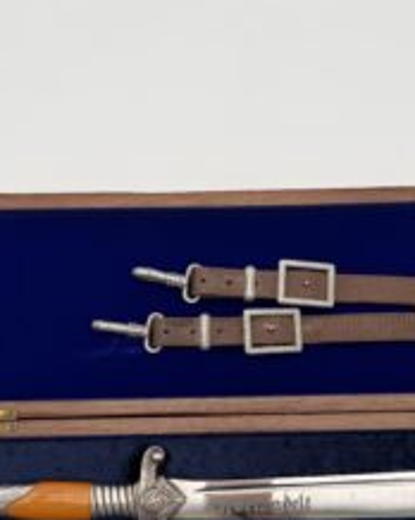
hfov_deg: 34.7
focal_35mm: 43
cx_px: 258
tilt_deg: -82.2
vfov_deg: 41.6
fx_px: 661
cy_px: 391
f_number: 1.78
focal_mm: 6.76
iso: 80
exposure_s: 1/407
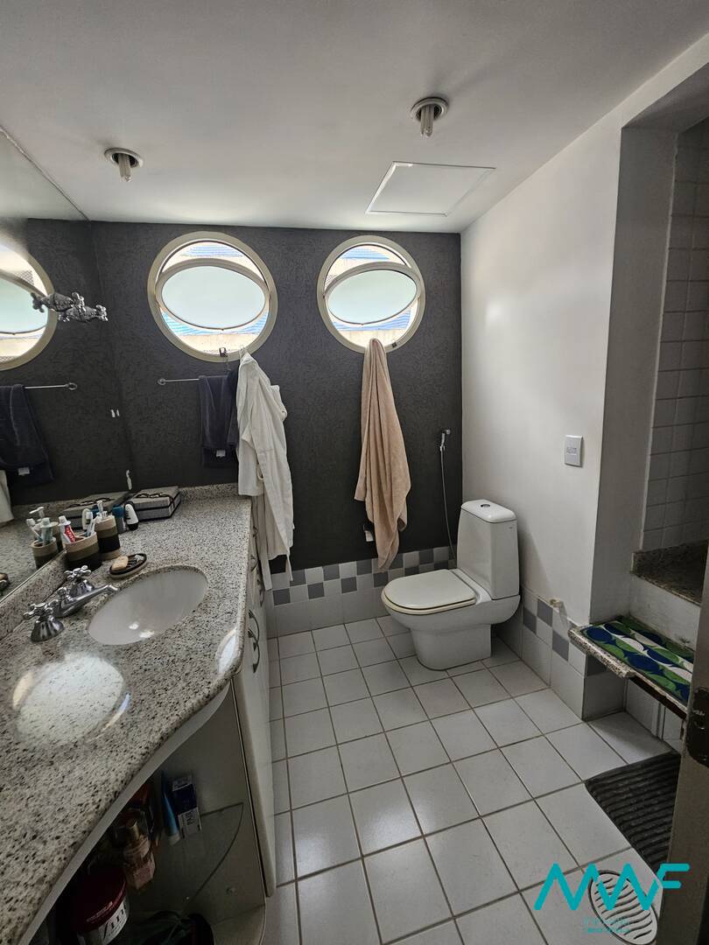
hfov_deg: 89.9
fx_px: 355
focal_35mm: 13
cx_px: 354
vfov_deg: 106.2
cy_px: 472
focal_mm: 2.2
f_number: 2.2
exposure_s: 1/60
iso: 160
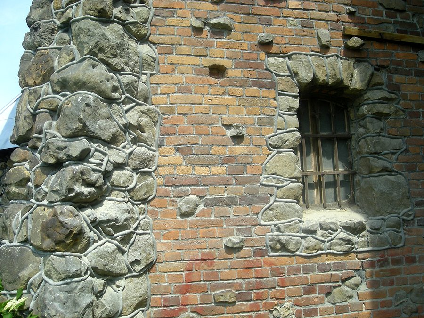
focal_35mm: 35
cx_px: 212
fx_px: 429
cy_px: 159
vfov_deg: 40.7
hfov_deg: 52.6
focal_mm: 5.7
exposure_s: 1/126
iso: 50
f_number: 5.7
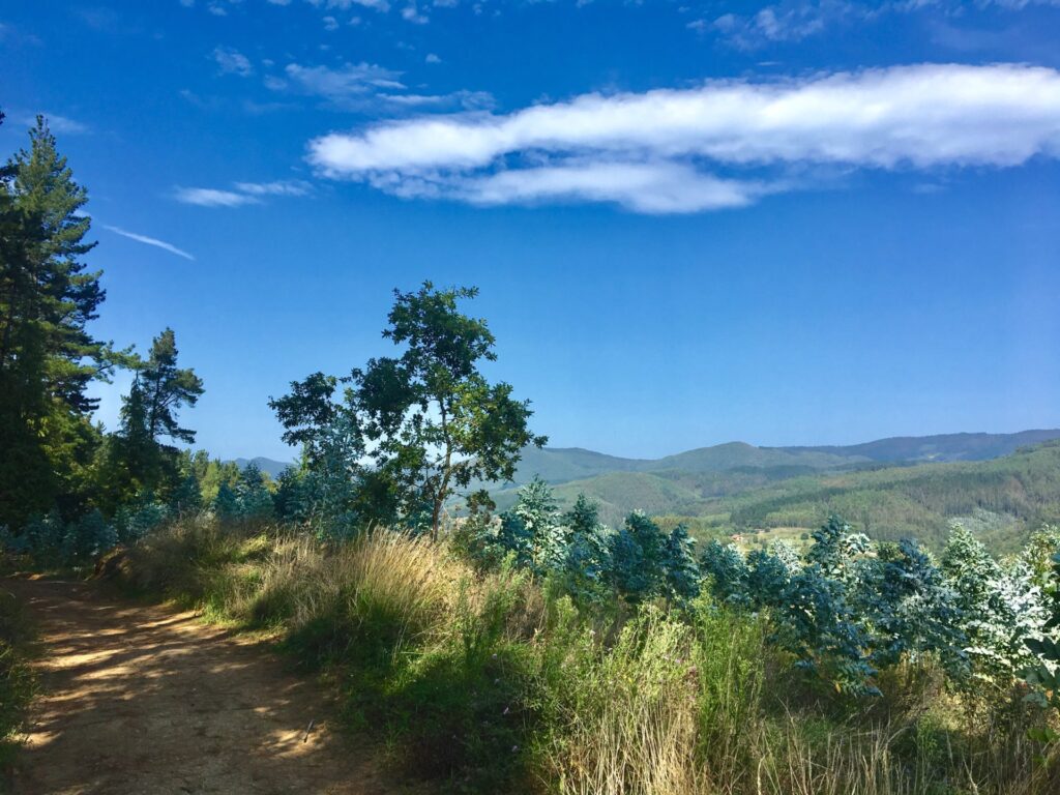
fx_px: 888
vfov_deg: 48.2
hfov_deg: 61.7
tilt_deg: +5.5
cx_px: 530
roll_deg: -0.5
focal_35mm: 29
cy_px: 398
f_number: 2.2
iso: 25
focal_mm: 4.15
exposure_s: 1/1538
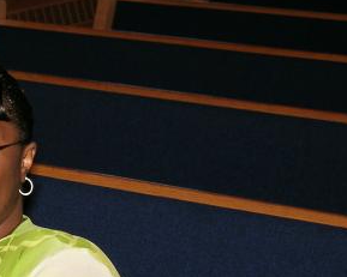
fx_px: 1581
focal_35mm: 154
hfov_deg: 12.2
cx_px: -71
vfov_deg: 10.0
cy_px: 219
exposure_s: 1/60.1
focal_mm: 11.8
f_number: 4
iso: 50
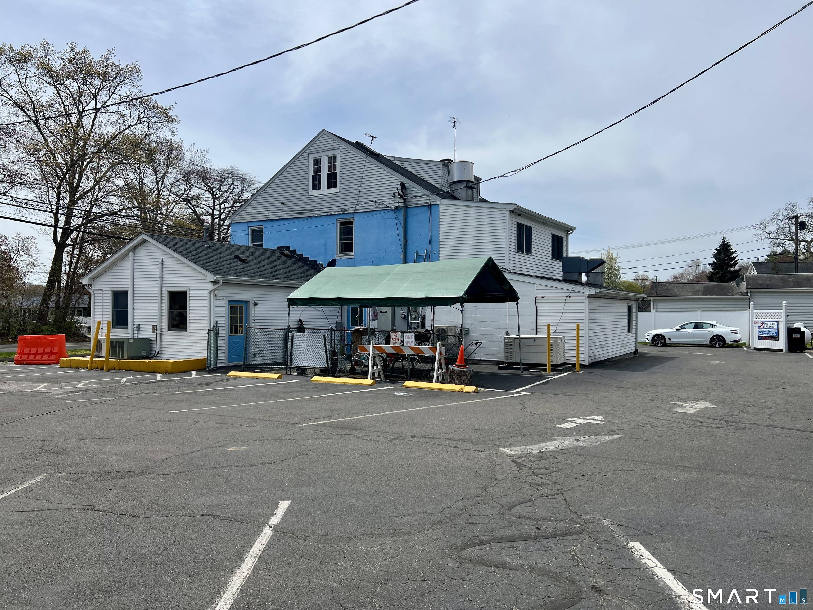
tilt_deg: -0.2
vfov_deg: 53.1
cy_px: 305
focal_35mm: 26
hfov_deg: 67.3
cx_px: 406
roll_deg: -0.4
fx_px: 611
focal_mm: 5.7
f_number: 1.5
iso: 50
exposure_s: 1/6993
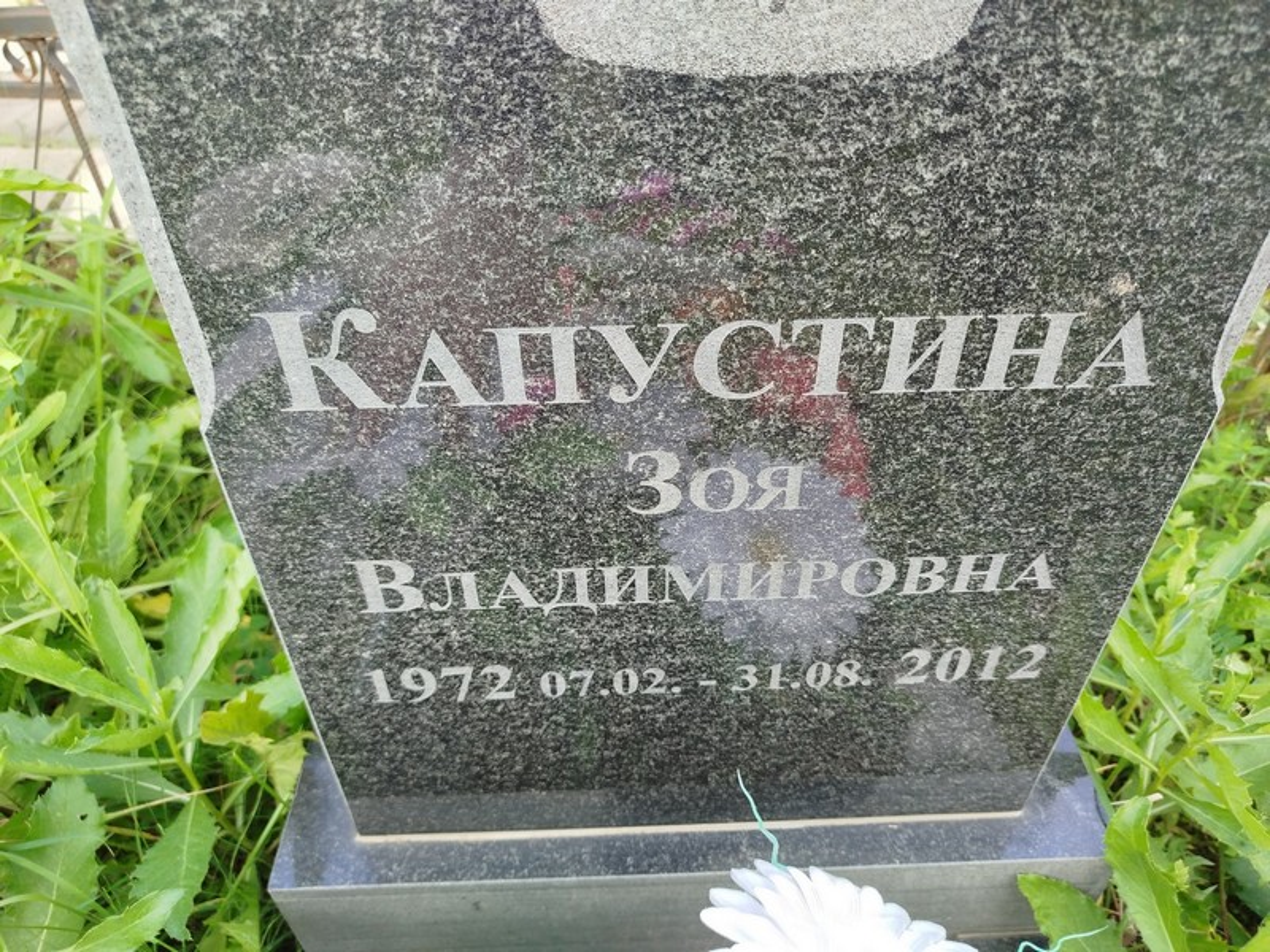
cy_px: 476
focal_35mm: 24
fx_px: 881
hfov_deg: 71.6
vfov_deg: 56.8
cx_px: 635
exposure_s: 1/119
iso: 50
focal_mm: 5.31
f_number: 1.7
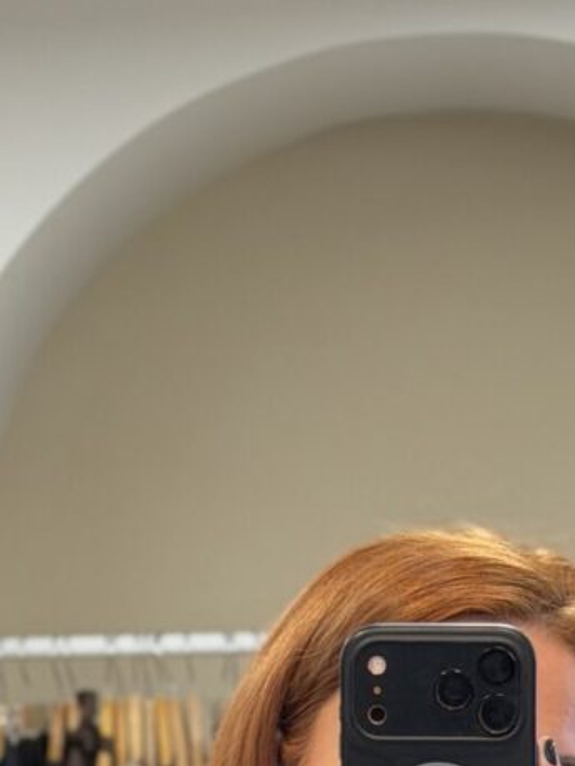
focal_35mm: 181
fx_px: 4009
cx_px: 377
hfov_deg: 8.2
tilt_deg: -6.9
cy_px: 1171
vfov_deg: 10.5
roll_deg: +2.4
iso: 100
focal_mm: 6.76
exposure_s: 1/62
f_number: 1.78
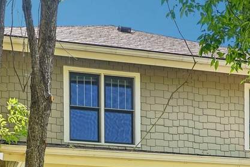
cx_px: 144
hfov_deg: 27.3
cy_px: 209
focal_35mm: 74
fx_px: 514
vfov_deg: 17.4
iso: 100
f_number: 8
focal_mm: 16
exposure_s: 1/80
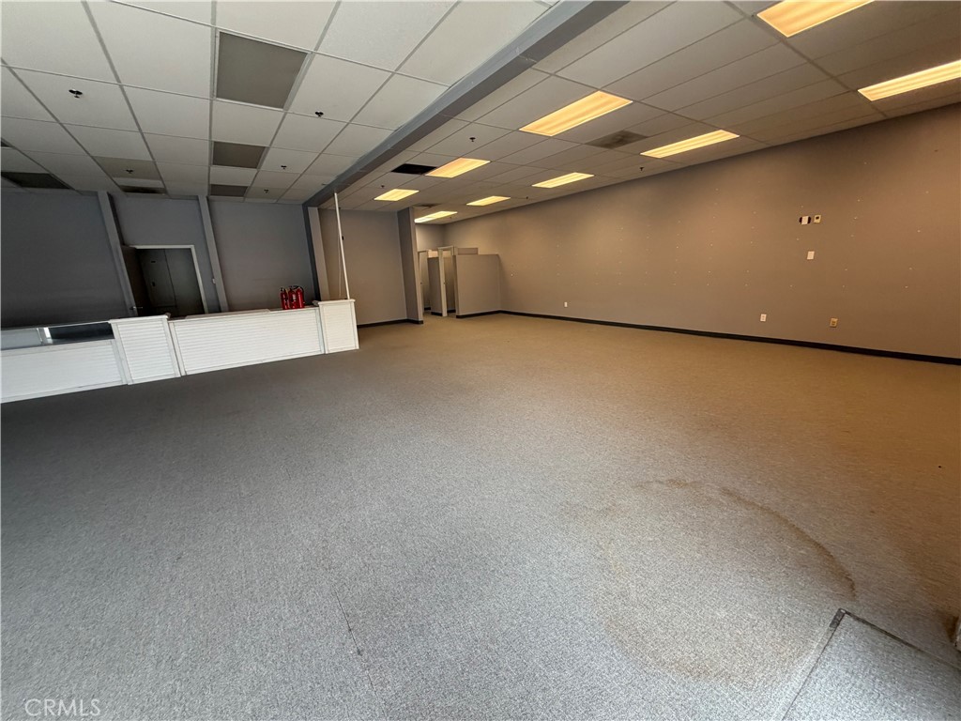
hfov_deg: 102.1
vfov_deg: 85.7
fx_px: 389
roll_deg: +3.0
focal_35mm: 14
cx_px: 480
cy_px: 360
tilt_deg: -11.4
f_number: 2.2
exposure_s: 1/121
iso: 200
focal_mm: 2.22
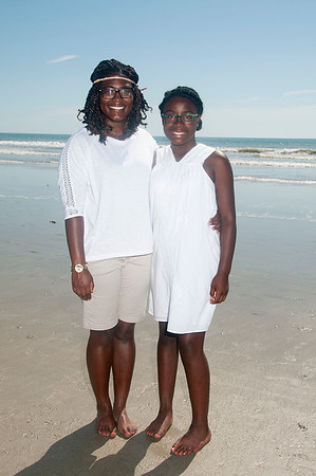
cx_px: 158
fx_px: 574
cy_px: 238
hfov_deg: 30.8
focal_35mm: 44
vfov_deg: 45.0
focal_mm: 29
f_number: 11
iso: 100
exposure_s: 1/250
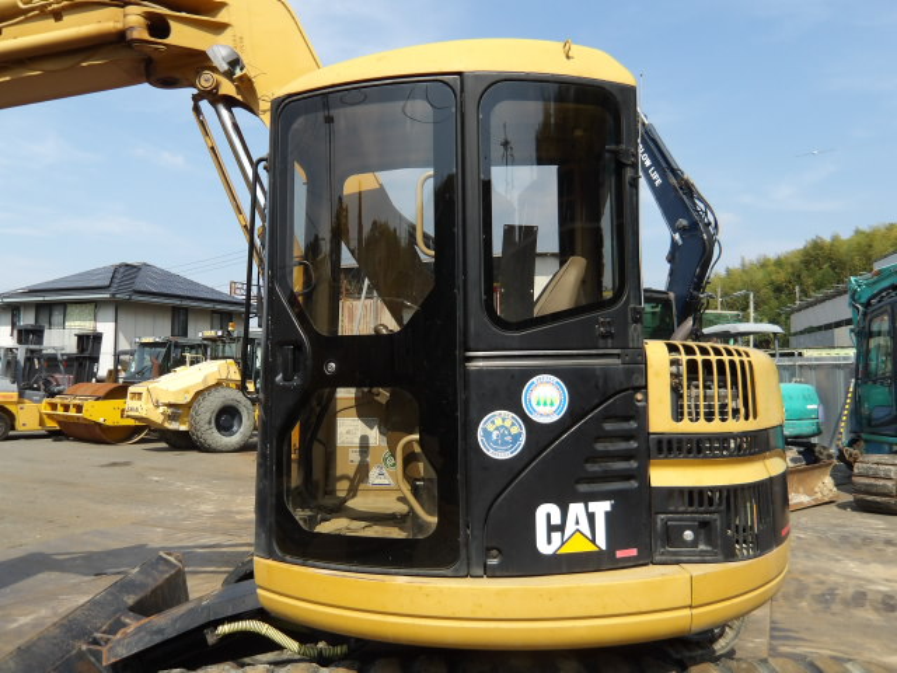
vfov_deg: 51.4
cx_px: 448
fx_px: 700
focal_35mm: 27
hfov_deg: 65.3
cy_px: 336
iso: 100
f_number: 3
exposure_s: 1/1515
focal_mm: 4.9
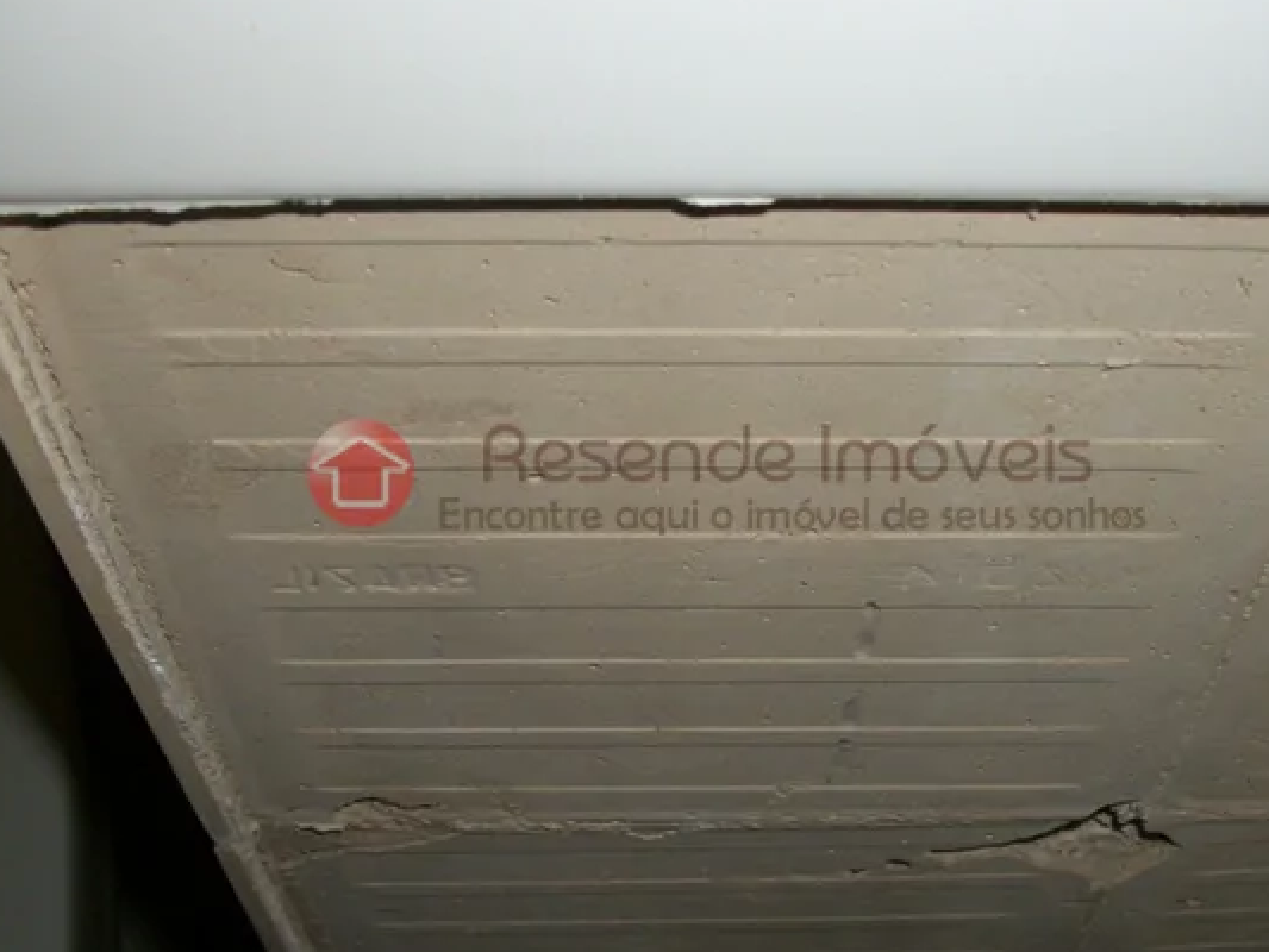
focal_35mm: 48
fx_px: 1760
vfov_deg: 30.3
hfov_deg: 39.6
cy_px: 478
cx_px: 729
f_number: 2.9
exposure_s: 1/60
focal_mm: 5.7
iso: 80
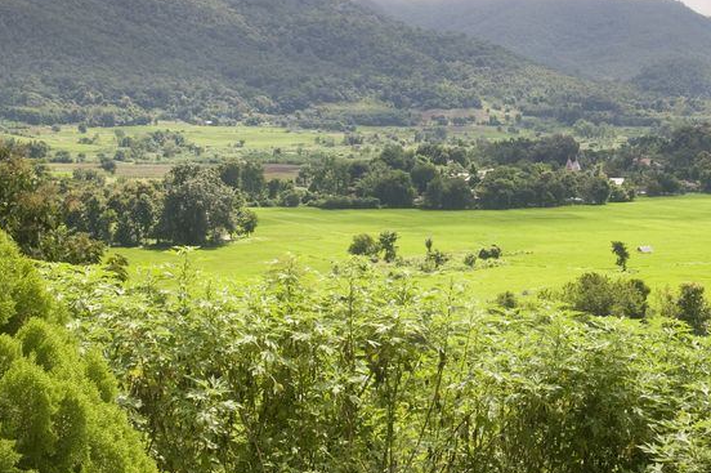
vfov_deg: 15.3
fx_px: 1756
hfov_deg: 22.8
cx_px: 464
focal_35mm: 89
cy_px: 226
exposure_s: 1/125
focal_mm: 32
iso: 200
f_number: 14
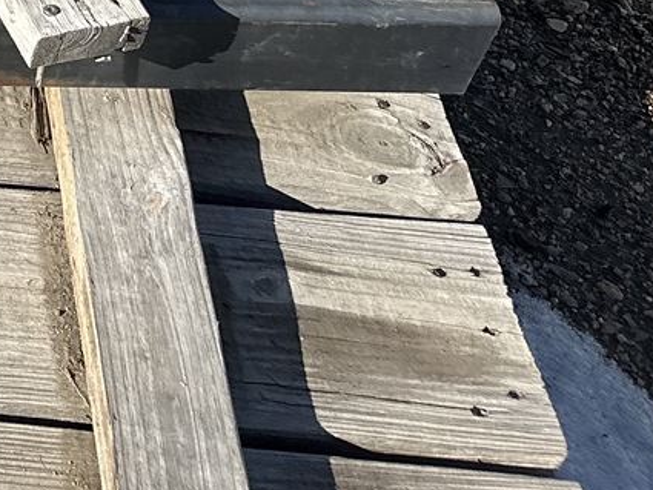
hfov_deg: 14.0
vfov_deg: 11.5
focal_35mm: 113
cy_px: -562
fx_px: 2132
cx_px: -747
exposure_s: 1/3058
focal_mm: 6.86
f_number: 1.78
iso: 80
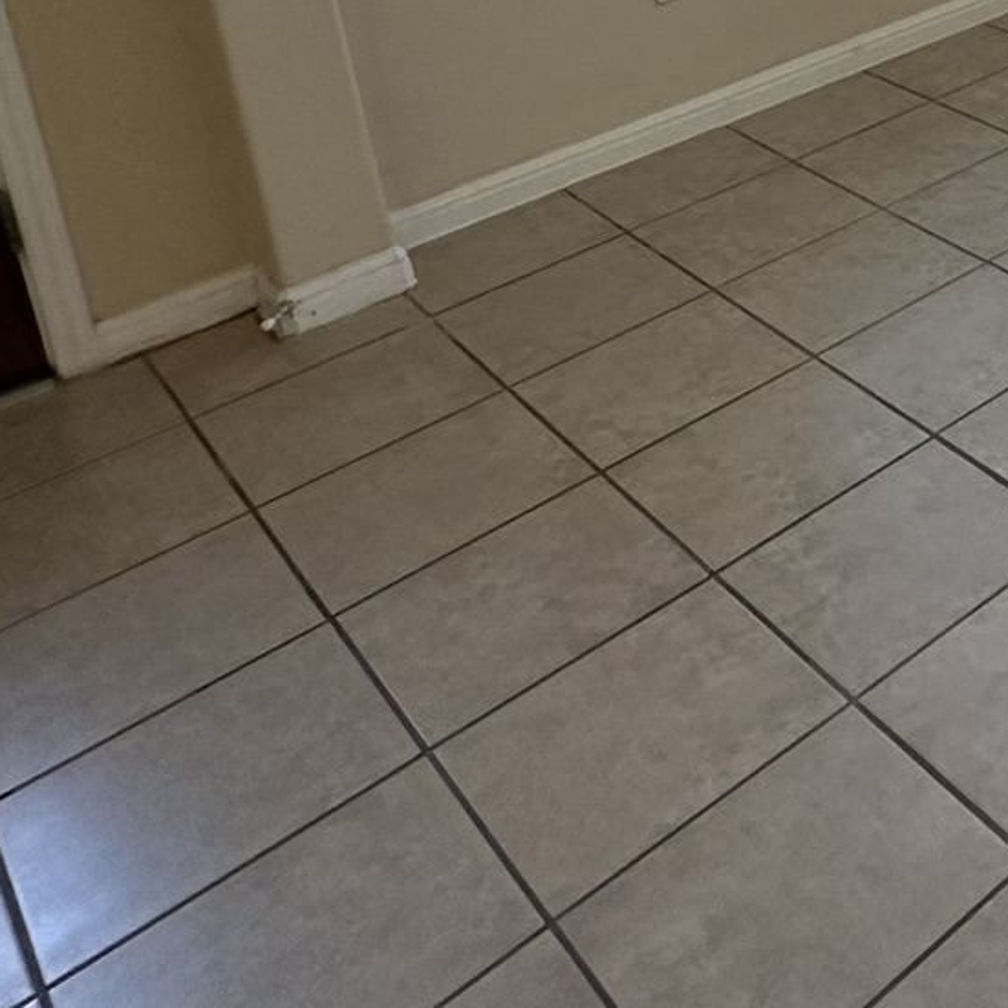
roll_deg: +2.5
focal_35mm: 46
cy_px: -207
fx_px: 1515
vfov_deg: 30.9
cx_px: 1414
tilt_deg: -13.3
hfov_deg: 28.0
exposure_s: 1/120
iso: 160
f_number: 2.2
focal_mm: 2.22
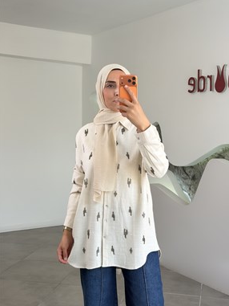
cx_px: 123
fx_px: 458
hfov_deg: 28.0
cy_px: 151
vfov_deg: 36.8
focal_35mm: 52
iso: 64
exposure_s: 1/242
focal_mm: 6.76
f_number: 1.78
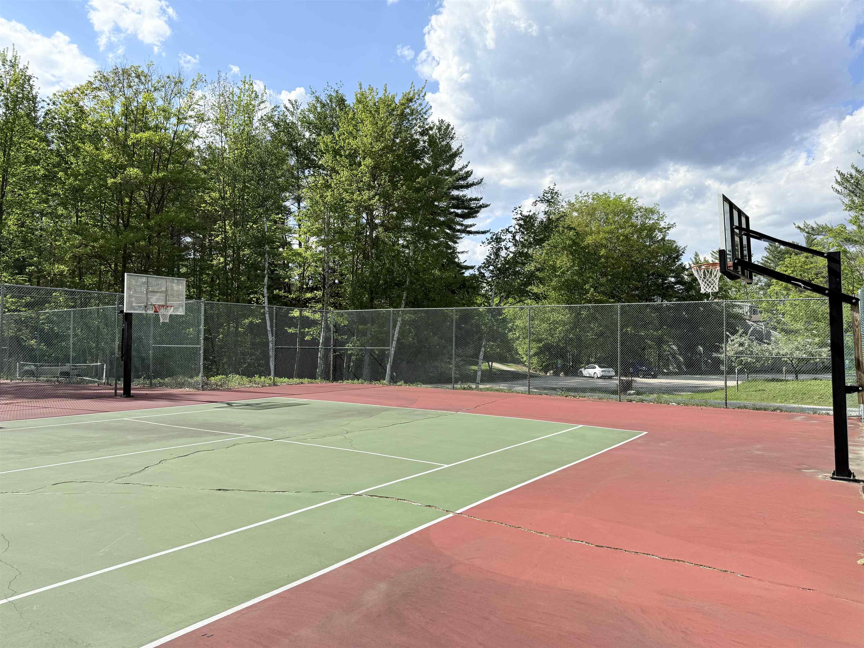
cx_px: 432
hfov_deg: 71.6
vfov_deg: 56.8
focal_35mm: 24
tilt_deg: +2.2
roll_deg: -0.2
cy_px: 324
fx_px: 599
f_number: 1.78
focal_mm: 6.76
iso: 100
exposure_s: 1/4673
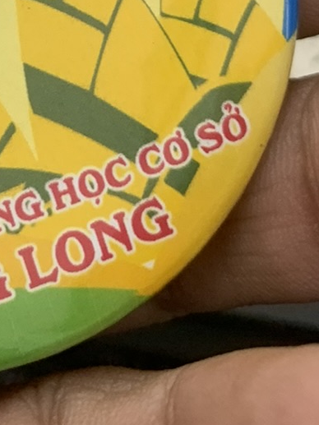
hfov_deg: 13.9
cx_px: -85
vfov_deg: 16.5
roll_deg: -1.0
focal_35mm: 103
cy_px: -294
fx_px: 1265
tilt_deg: -44.1
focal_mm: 4.25
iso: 80
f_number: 1.8
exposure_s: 1/90
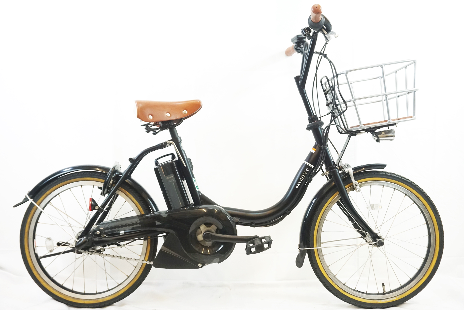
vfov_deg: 40.0
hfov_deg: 57.2
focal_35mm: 33
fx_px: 425
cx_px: 232
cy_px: 155
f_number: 5
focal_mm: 22
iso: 1600
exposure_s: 1/160
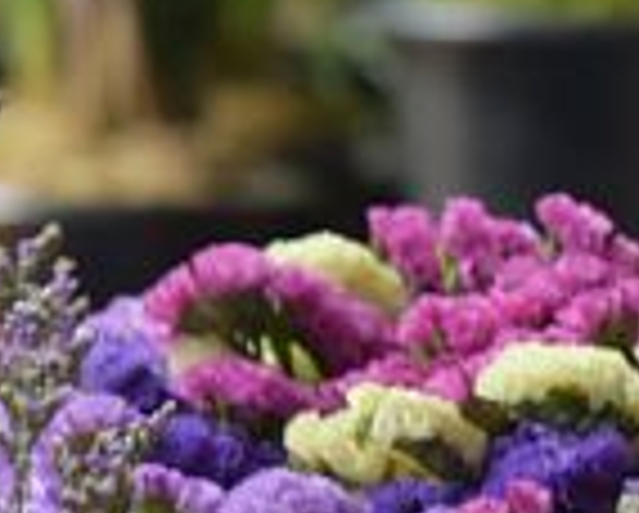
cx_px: 1692
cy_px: -29
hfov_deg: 2.0
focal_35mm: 949
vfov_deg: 1.6
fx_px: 17972
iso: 1000
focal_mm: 120
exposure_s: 1/50
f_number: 5.6
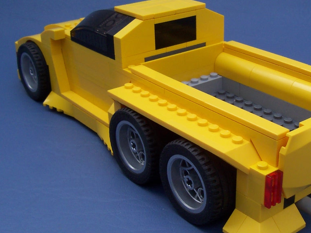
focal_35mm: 58
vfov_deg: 25.2
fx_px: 521
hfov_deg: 33.0
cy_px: 122
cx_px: 202
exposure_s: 1/125
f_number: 5.6
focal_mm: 5.6
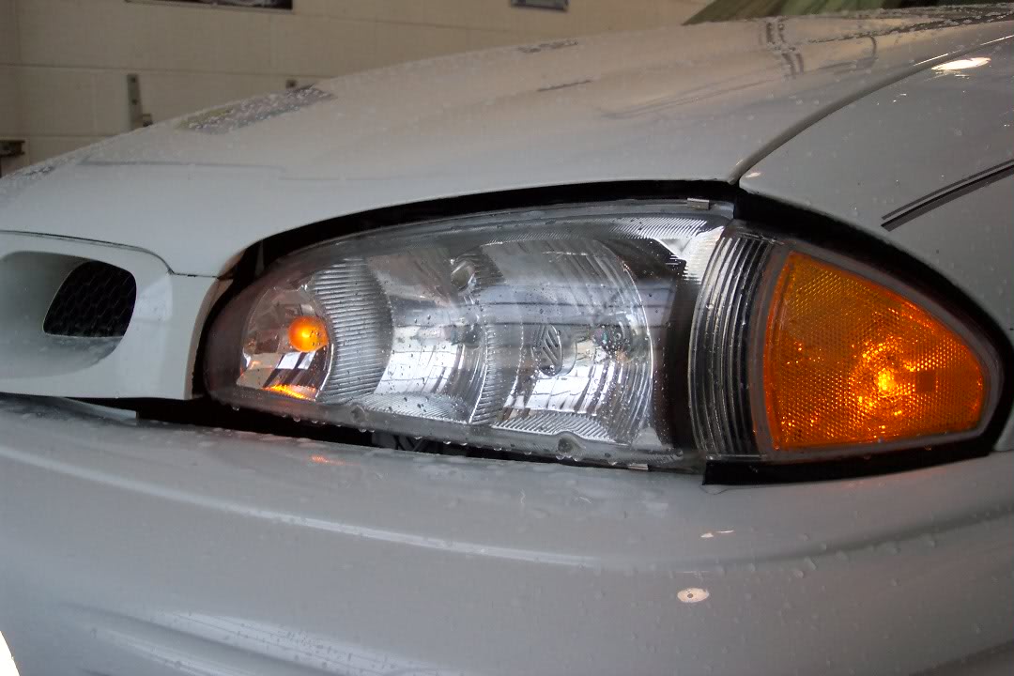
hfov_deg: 50.7
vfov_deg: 35.1
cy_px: 338
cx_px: 507
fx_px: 1070
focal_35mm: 38
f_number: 2.8
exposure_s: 1/180
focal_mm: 8
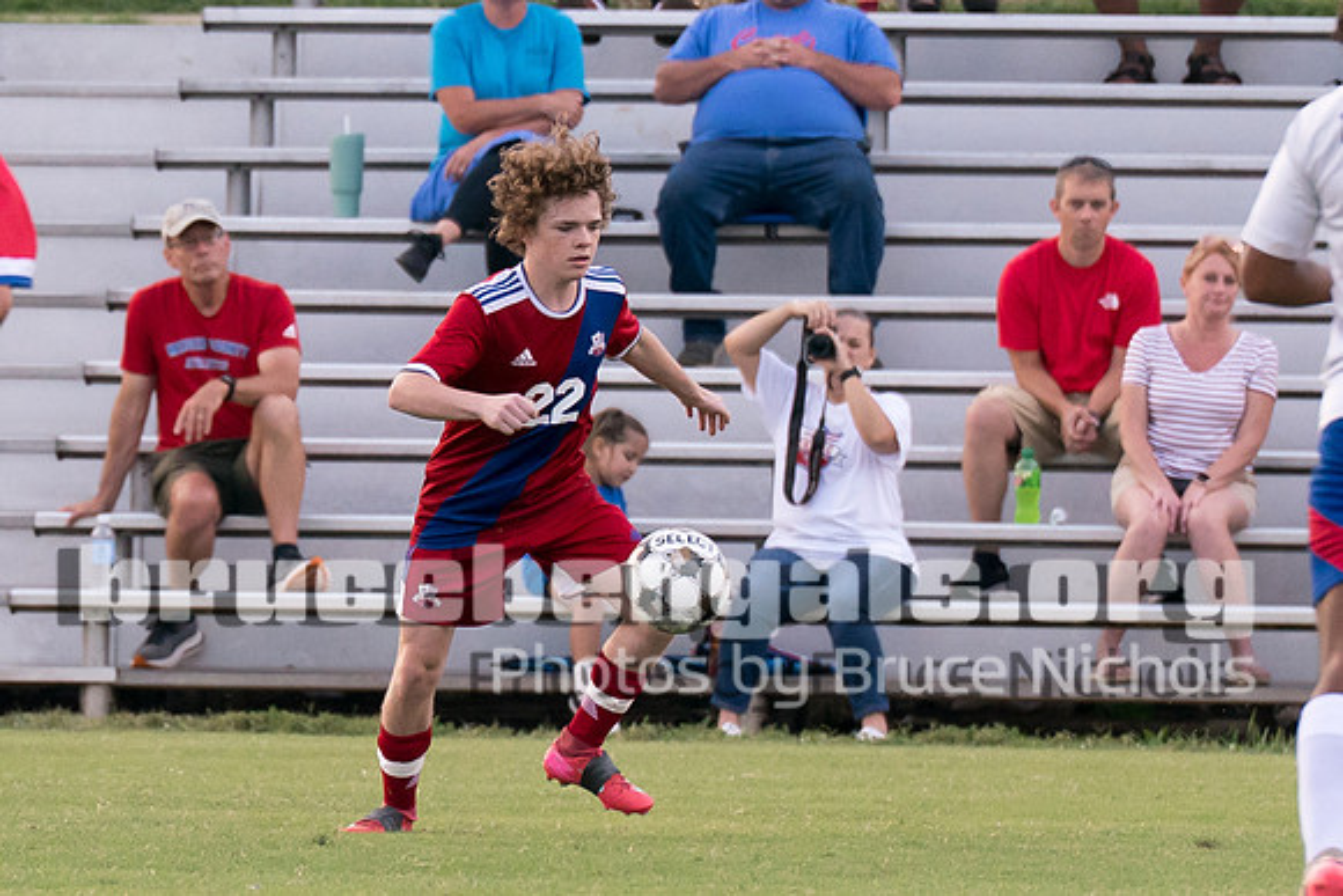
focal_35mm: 642
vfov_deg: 2.1
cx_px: 514
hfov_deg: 3.2
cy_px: 392
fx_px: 23950
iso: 1600
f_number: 4.5
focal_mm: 200
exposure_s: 1/1250
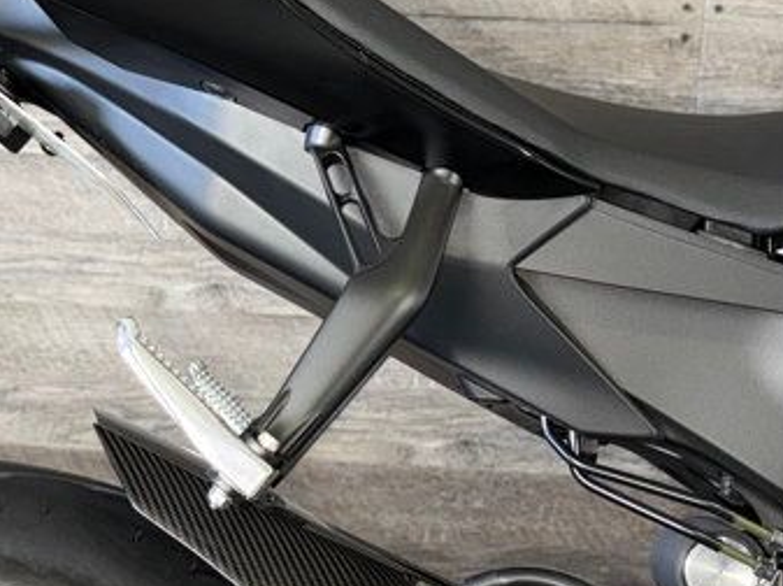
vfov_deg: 20.1
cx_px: 332
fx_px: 1649
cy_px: 356
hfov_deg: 26.7
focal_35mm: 73
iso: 80
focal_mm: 6.76
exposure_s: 1/27
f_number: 1.78
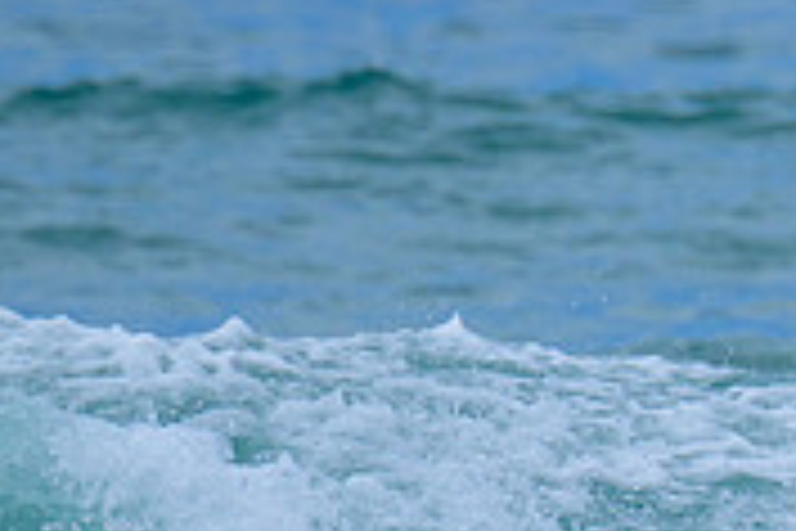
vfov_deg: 0.5
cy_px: 450
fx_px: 55848
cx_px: 1211
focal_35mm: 2526
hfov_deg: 0.8
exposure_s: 1/2000
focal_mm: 560
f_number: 8
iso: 320
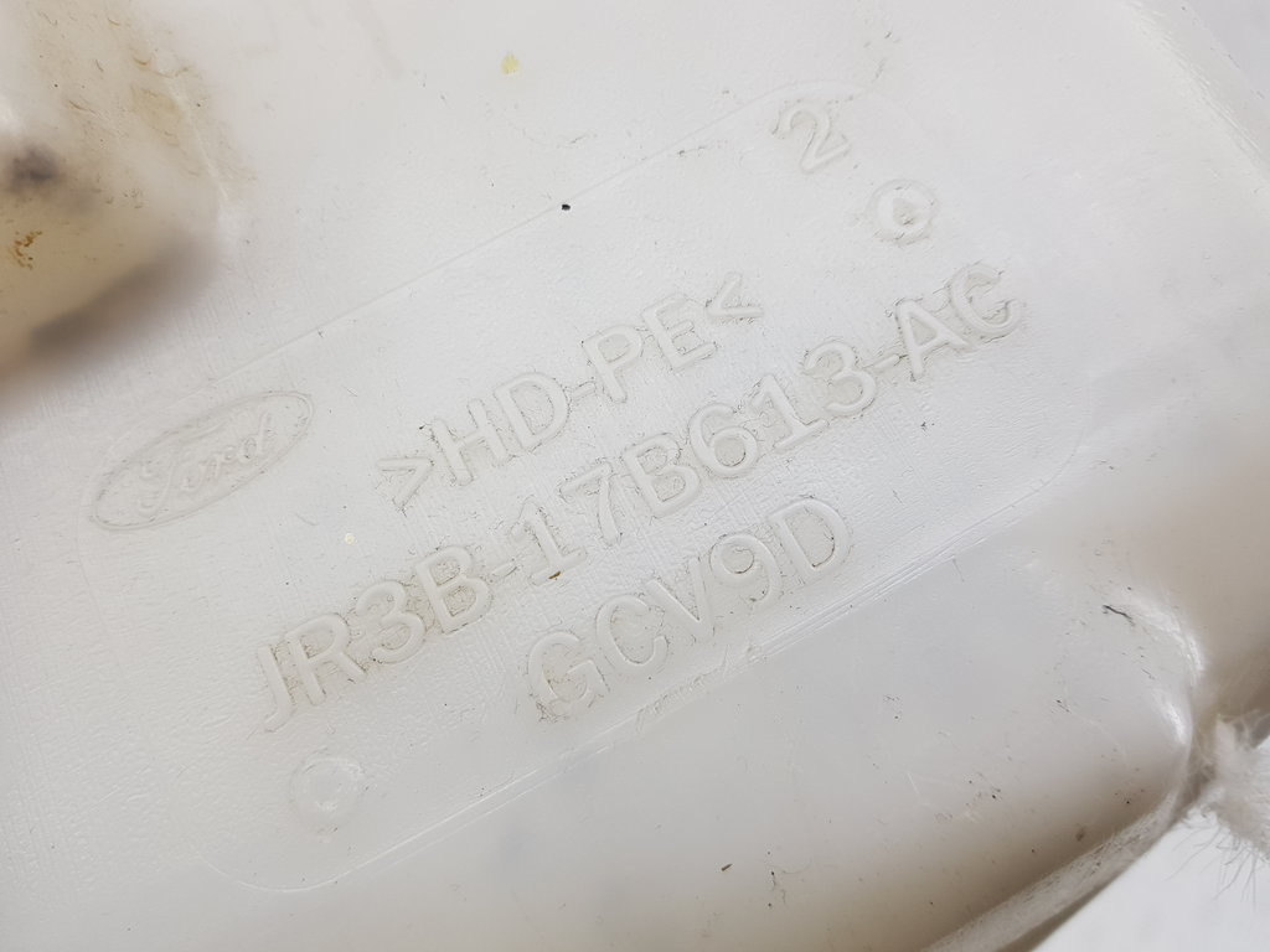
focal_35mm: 26
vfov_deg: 53.1
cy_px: 476
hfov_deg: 67.3
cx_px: 635
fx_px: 954
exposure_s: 1/107
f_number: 1.7
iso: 40
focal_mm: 4.2
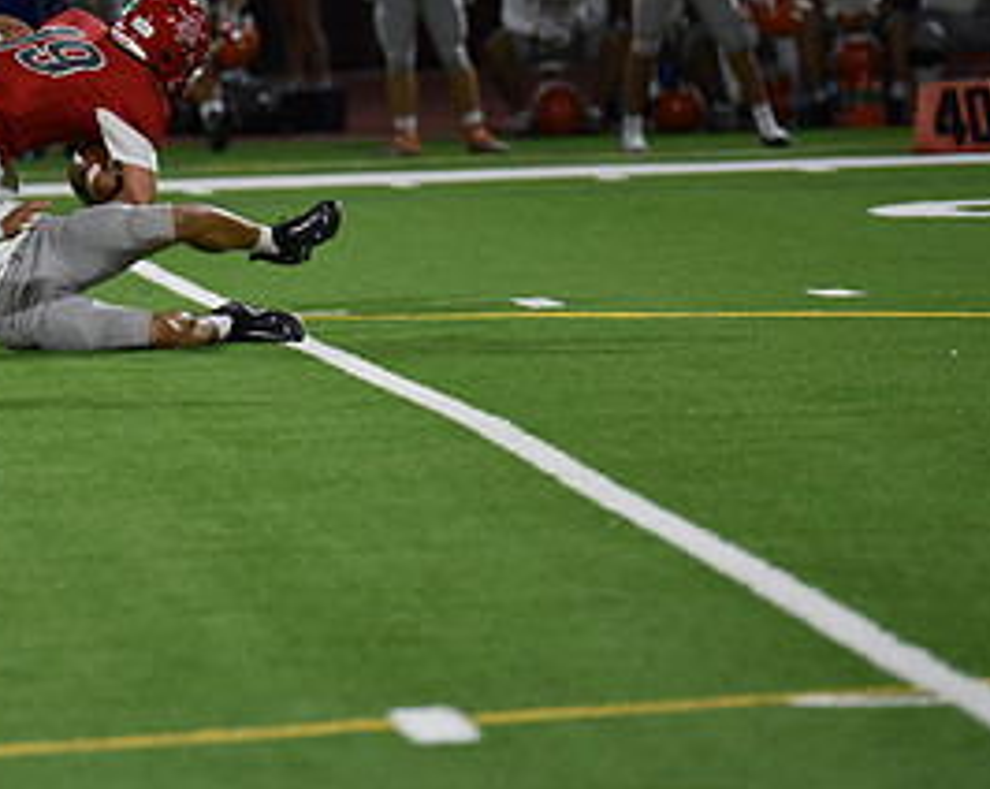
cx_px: 71
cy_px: 177
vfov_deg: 3.8
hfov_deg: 4.7
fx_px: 11995
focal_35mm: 410
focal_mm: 200
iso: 1600
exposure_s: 1/500
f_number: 2.8
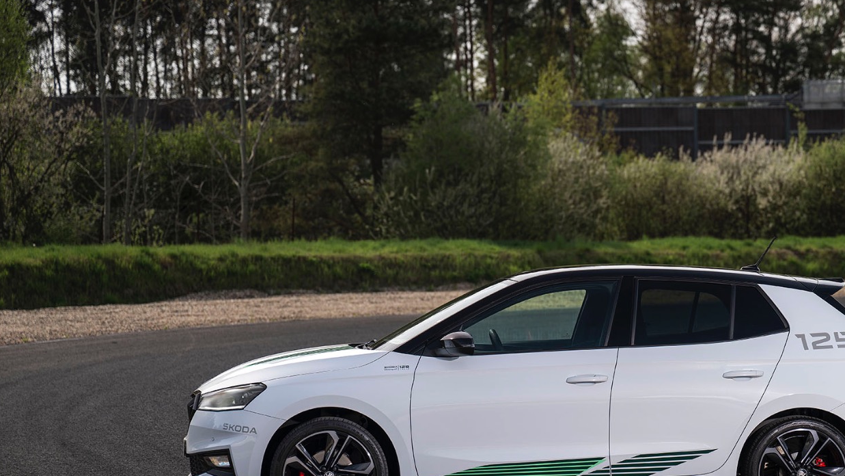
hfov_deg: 22.2
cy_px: 261
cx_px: 546
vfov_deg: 12.6
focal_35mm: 96
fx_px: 2151
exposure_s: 1/200
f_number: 3.2
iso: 32
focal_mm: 70
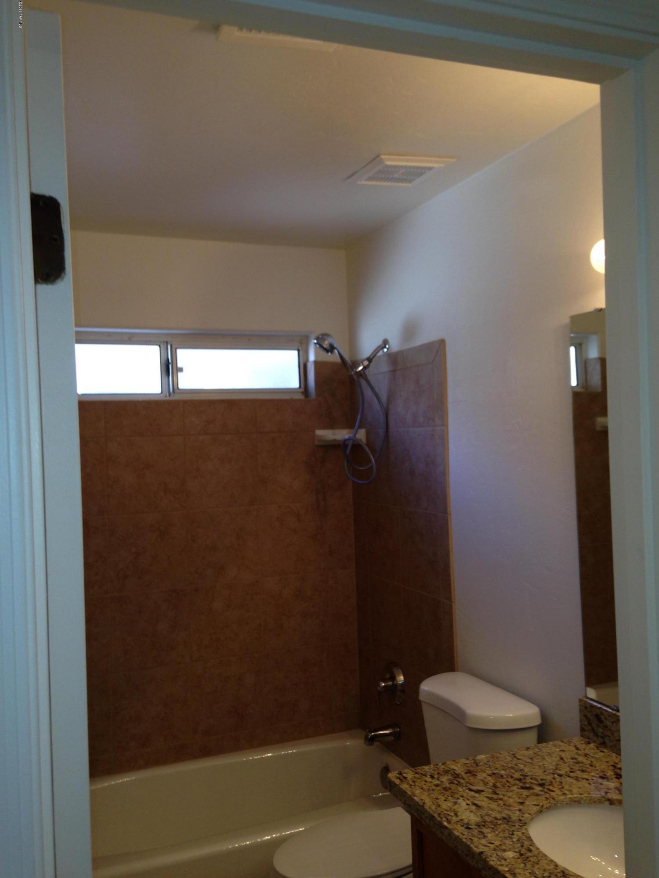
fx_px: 838
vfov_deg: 55.4
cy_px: 439
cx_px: 330
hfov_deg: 42.9
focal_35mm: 33
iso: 50
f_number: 2.4
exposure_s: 1/25
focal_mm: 4.12
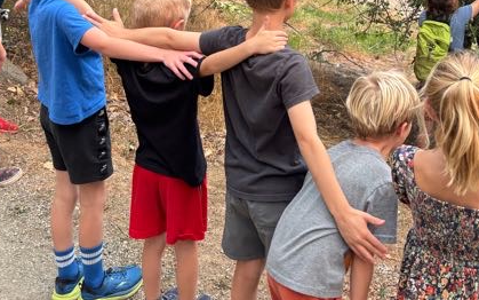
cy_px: -36
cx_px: 314
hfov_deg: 36.6
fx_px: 718
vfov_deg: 22.2
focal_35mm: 55
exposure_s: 1/231
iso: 40
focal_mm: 5.96
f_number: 1.6
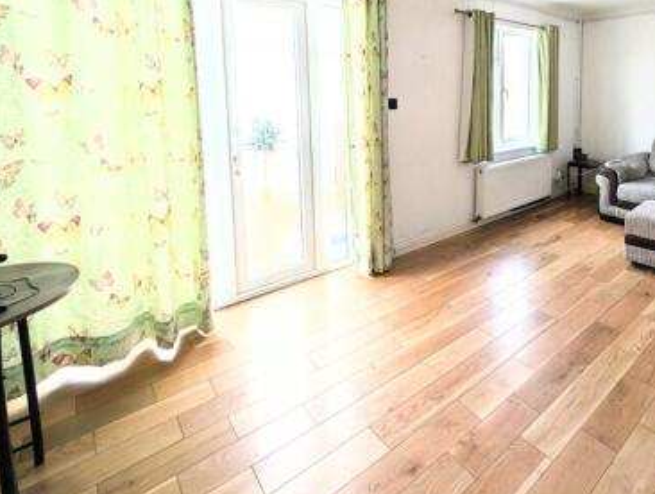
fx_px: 360
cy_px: 128
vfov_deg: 65.0
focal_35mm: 19
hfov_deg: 80.6
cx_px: 456
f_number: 1.95
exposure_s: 1/23.8
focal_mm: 2.23
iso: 84
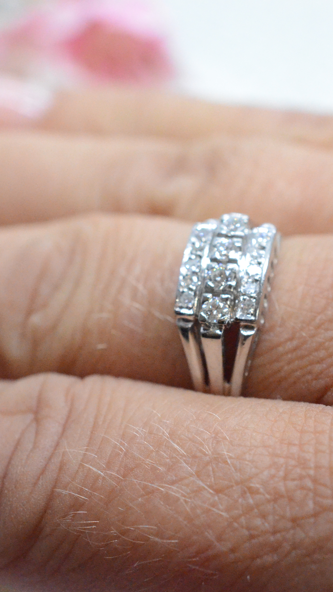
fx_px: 1491
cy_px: 296
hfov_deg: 12.7
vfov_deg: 22.5
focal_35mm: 95
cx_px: 204
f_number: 6.3
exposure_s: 1/1600
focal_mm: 40
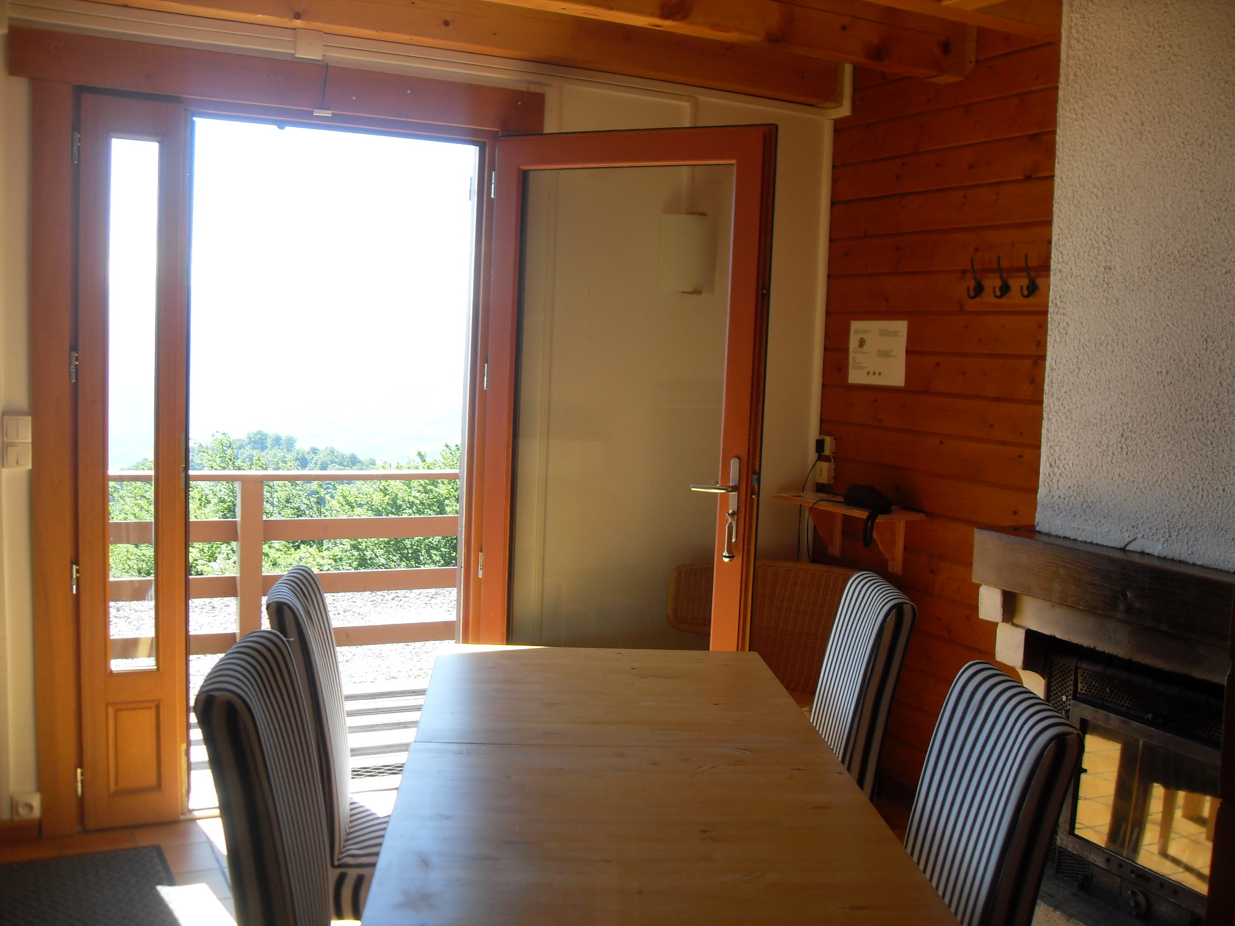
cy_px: 463
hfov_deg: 54.0
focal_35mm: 34
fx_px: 1213
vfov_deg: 41.8
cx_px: 618
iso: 80
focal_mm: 6.3
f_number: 2.8
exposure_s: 1/180
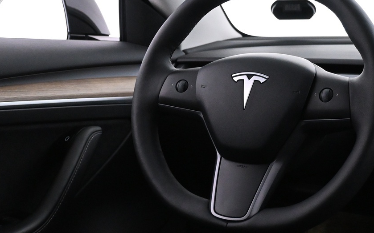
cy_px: 77
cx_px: 242
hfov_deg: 32.0
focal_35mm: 63
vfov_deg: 20.4
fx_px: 647
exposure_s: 1/50
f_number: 4
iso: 4000
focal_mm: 21.5
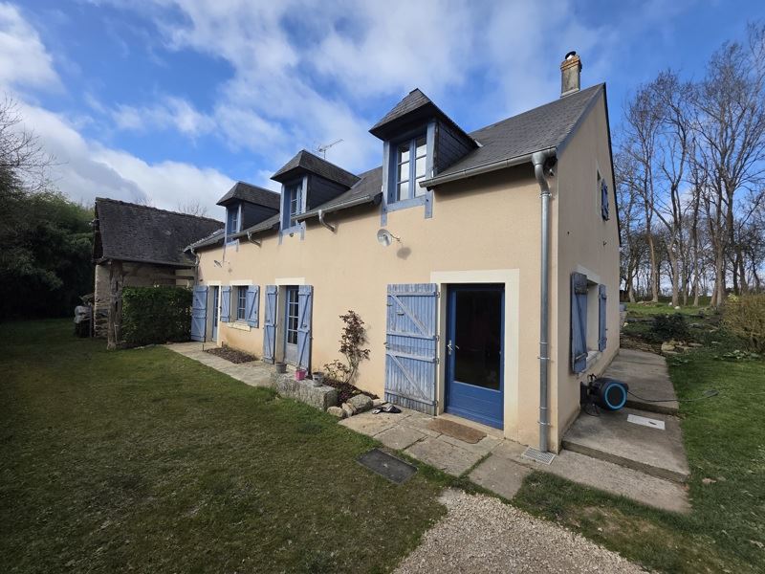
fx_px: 287
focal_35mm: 13
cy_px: 287
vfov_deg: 89.9
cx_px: 382
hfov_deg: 106.2
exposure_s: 1/1343
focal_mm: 2.2
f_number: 1.9
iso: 40
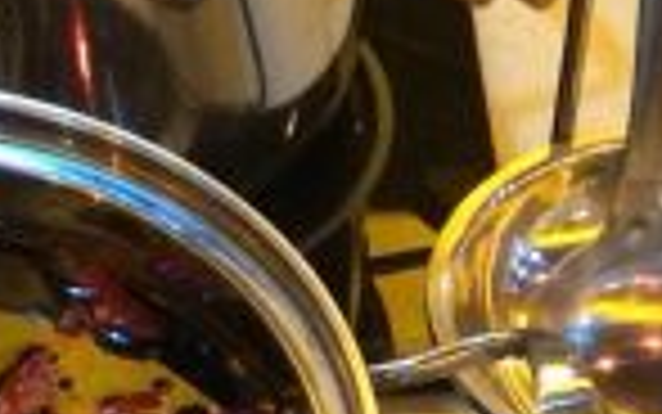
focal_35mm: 151
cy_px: 533
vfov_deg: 8.6
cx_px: 770
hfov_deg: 13.5
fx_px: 2725
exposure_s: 1/15
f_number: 2.2
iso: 320
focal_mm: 4.12
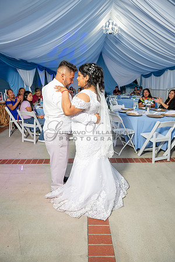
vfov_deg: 73.7
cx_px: 88
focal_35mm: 24
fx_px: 175
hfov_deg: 53.1
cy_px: 131
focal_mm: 24
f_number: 3.2
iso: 250
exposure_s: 1/160
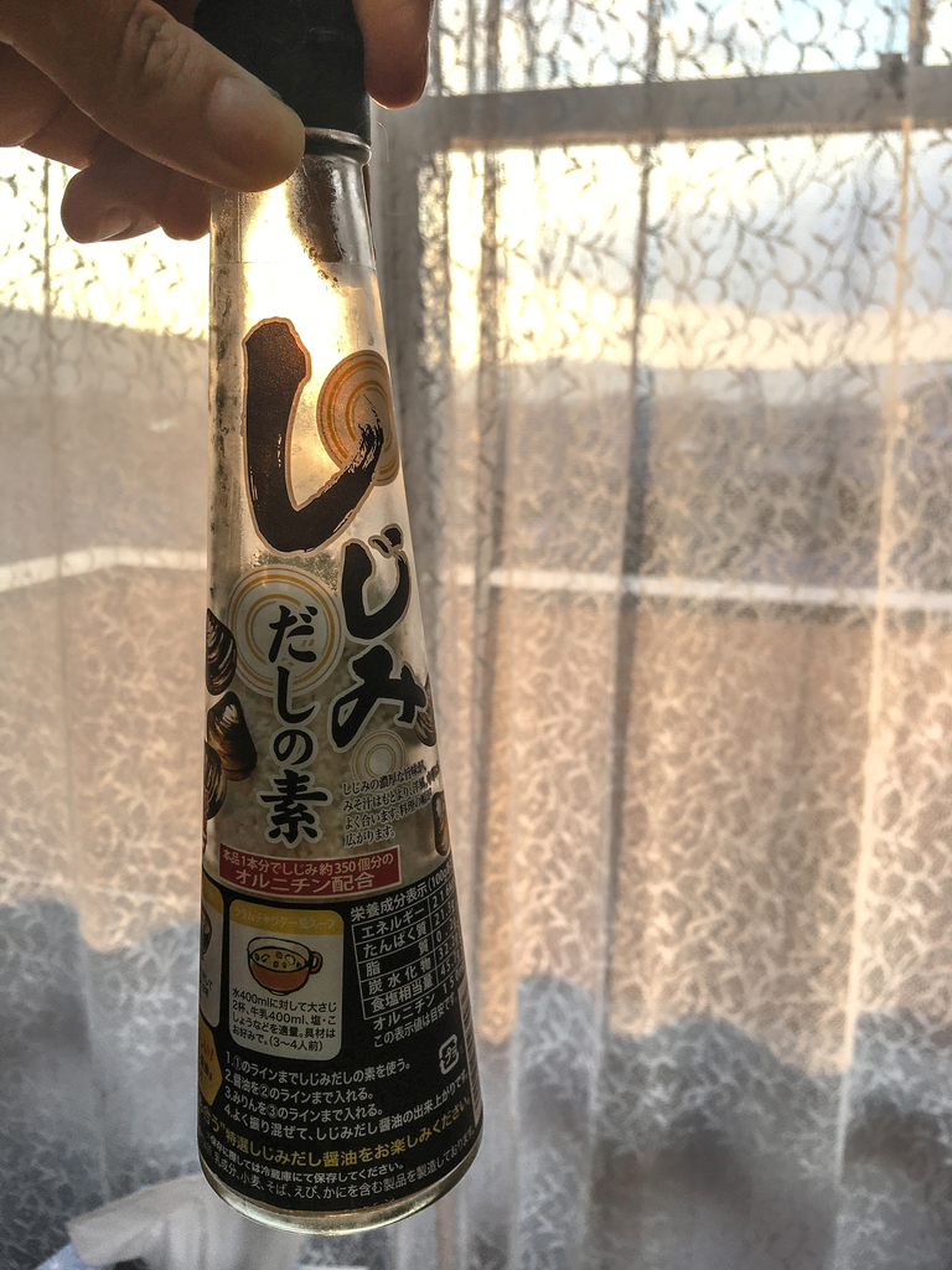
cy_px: 635
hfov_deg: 48.2
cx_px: 476
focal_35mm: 29
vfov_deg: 61.7
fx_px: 1063
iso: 25
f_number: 2.2
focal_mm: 4.15
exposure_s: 1/255
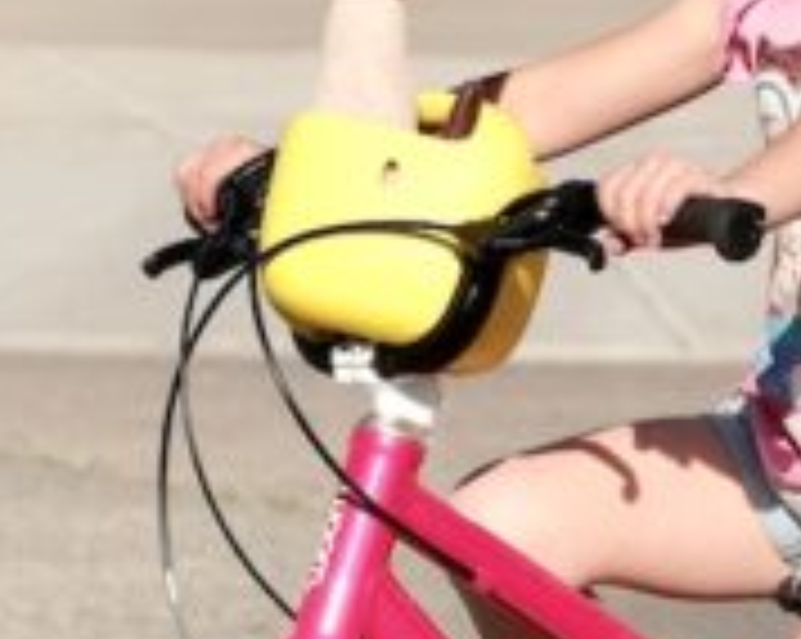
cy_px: 562
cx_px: 454
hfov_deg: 3.5
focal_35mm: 552
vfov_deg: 2.8
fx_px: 13072
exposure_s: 1/600
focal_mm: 90.6
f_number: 5.6
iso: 125
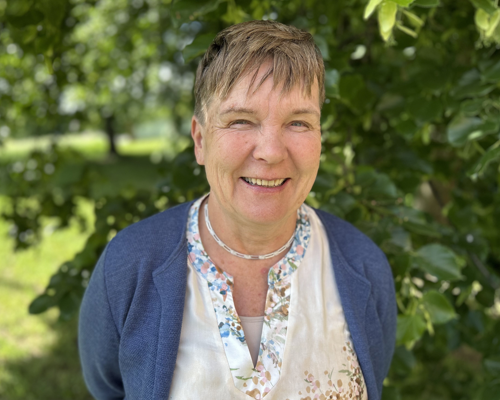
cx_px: 230
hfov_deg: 62.1
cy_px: 200
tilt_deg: -10.2
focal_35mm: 28
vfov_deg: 51.5
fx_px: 414
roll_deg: +2.4
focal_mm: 5.7
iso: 50
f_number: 1.5
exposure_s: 1/705
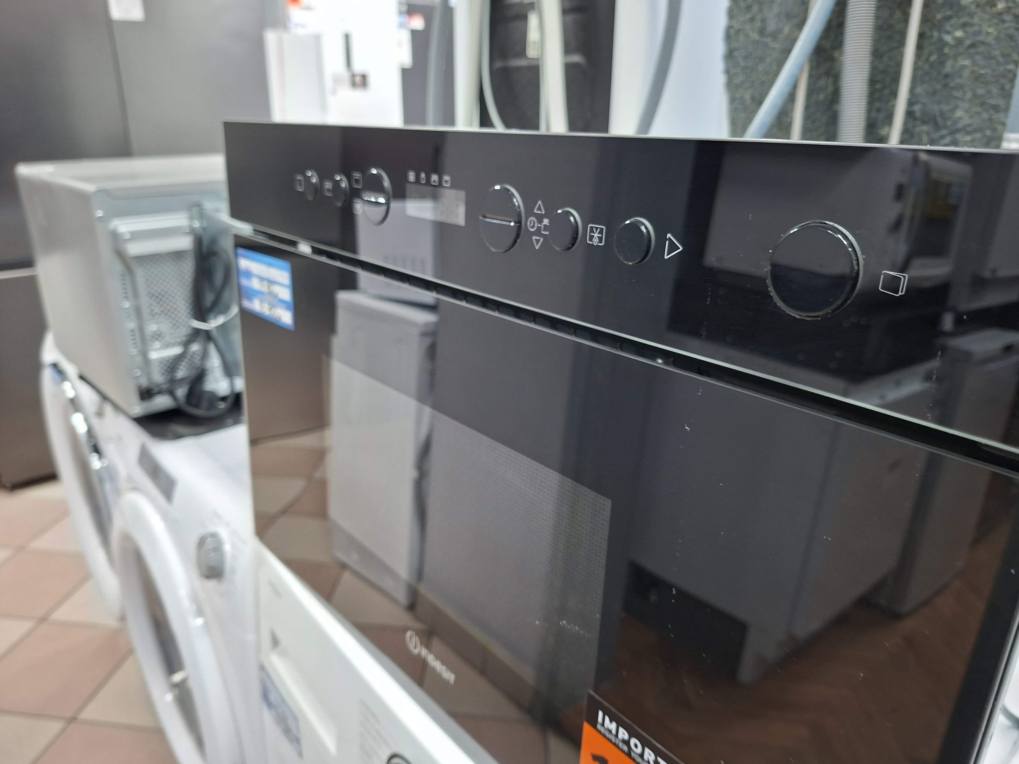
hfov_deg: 73.9
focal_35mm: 23
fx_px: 677
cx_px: 510
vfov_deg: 58.9
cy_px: 382
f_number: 1.8
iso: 500
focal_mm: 5.54
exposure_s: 1/25
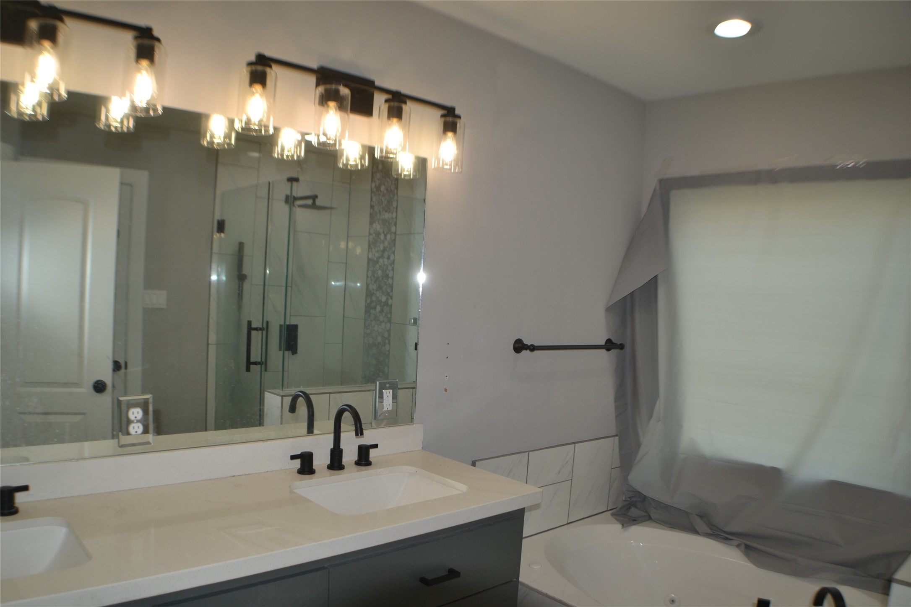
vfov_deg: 40.0
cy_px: 304
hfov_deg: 57.2
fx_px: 835
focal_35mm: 33
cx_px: 456
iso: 160
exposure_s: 1/125
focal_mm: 22
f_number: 4
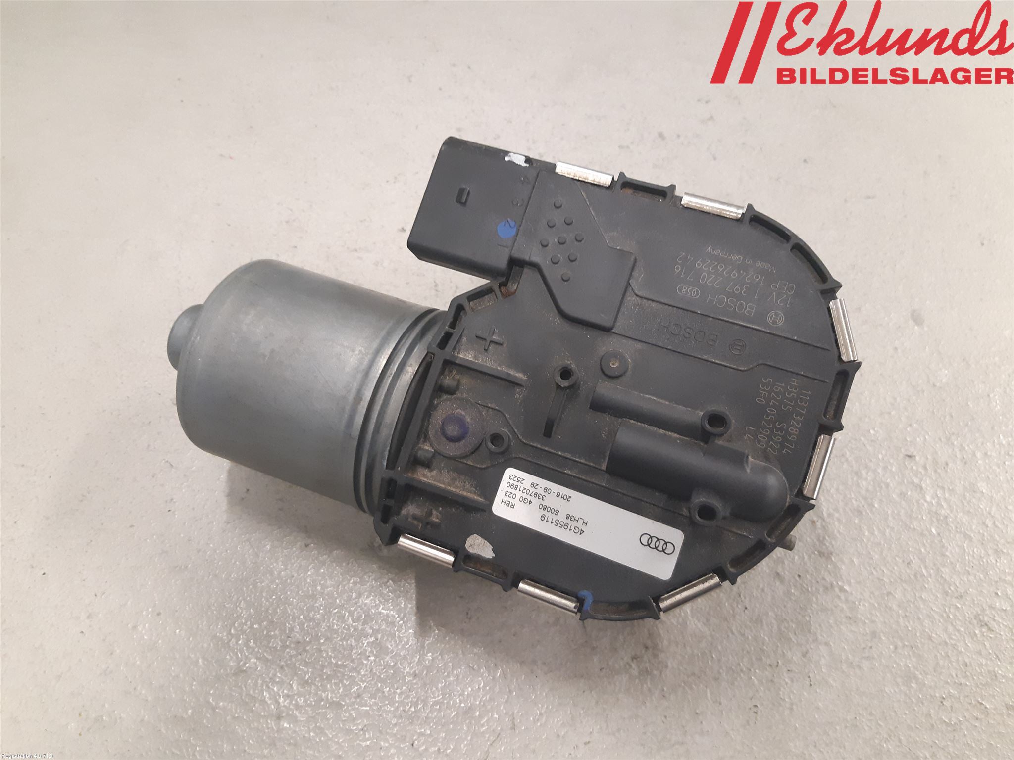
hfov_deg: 67.3
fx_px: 762
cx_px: 507
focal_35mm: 26
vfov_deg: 53.1
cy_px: 380
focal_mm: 3.93
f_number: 1.7
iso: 250
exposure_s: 1/50
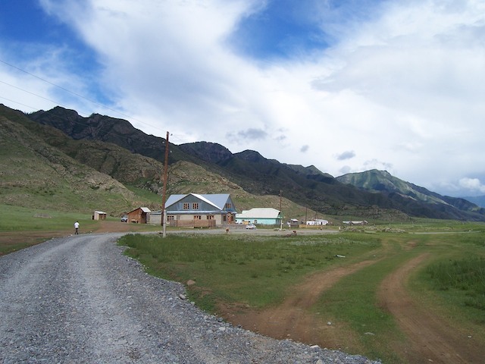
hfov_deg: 54.0
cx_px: 242
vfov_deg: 41.8
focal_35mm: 34
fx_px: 476
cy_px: 182
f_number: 5.6
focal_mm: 5.6
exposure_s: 1/500
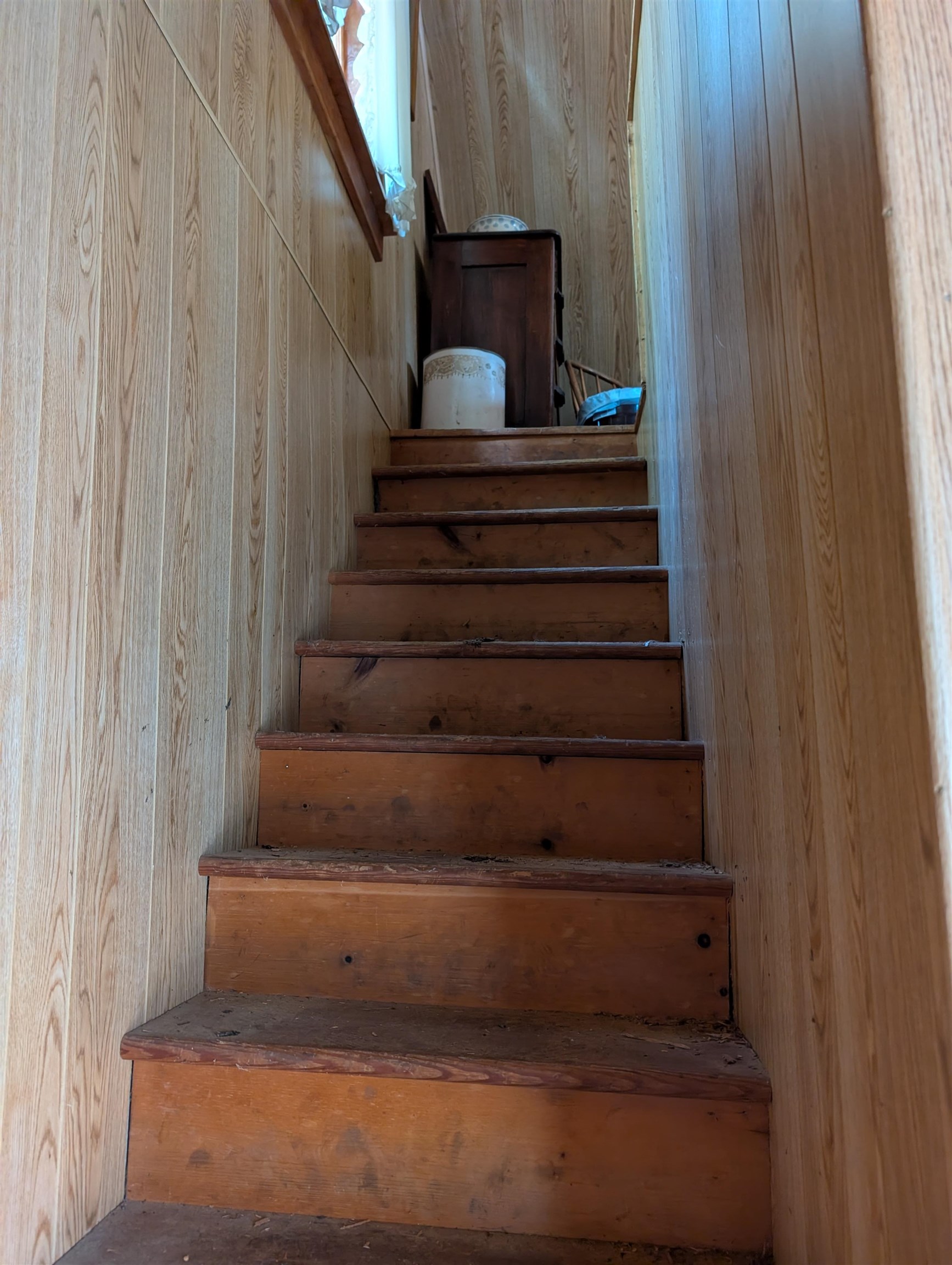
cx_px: 476
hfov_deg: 56.9
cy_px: 632
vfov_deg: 71.5
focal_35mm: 24
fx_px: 878
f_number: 1.68
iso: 1023
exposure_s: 1/37.9
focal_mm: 6.9
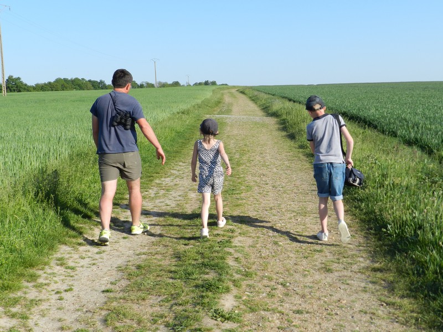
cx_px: 222
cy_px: 166
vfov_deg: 31.5
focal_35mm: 46
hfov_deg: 41.2
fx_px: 589
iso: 160
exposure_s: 1/800
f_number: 4.2
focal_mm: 8.1
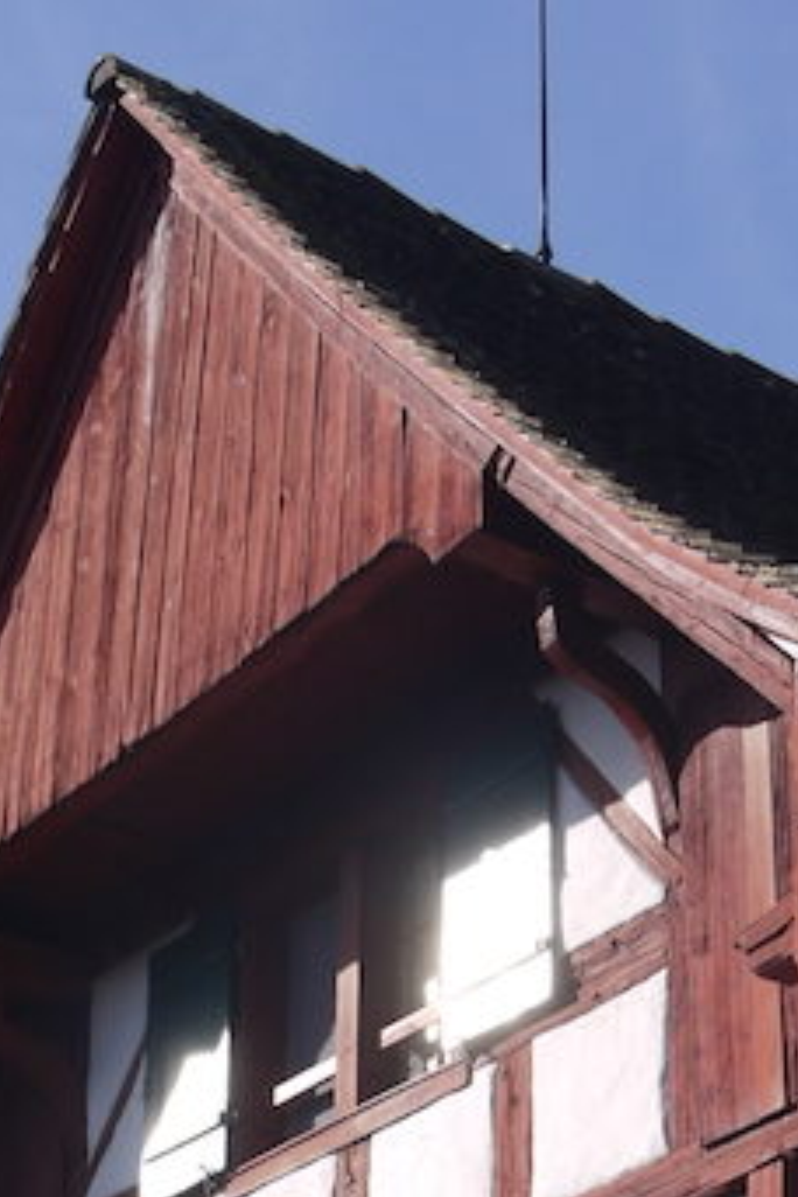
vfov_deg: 17.5
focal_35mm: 106
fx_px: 3524
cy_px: 1760
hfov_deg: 12.8
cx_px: 704
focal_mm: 17
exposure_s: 1/250
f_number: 8
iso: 100
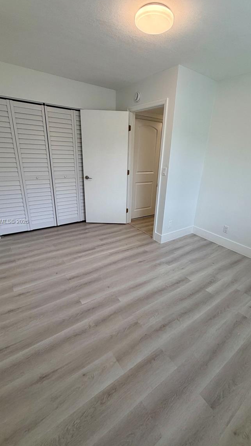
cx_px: 132
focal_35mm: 16
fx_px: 189
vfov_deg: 99.4
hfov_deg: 67.0
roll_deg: -2.3
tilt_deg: -19.8
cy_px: 222
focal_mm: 2.22
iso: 160
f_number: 2.2
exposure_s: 1/120
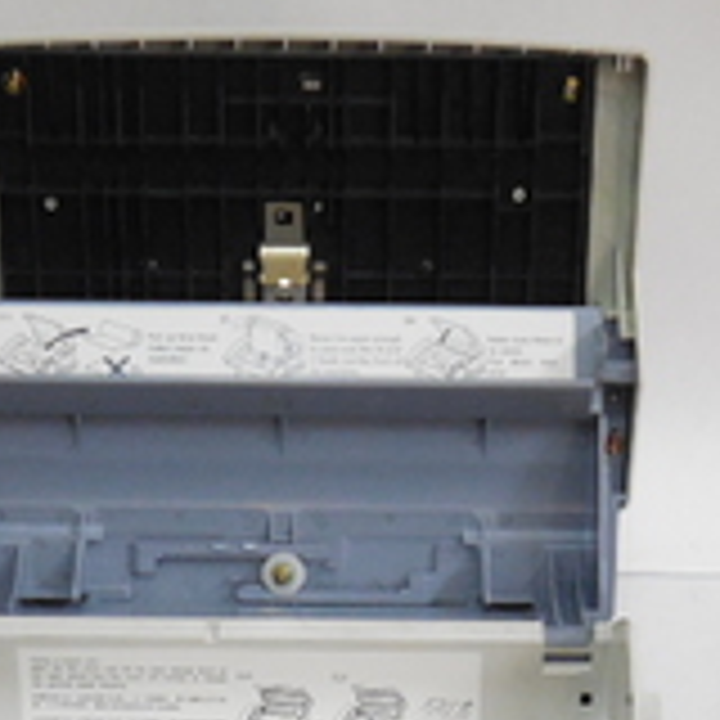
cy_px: 644
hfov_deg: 17.9
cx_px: 360
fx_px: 2283
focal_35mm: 97
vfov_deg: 17.7
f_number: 4.5
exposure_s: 1/80
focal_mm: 7.8
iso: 800
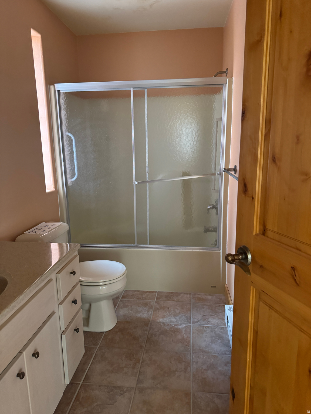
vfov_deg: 71.6
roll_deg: +0.6
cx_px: 156
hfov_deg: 56.8
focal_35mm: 24
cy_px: 207
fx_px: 287
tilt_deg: -10.4
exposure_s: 1/45
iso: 800
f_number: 1.78
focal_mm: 6.76
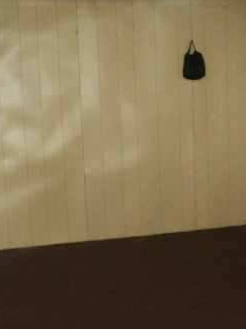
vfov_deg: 28.1
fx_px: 655
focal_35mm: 69
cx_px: 197
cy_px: 192
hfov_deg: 21.0
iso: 200
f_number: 3
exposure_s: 1/45
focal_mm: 7.19
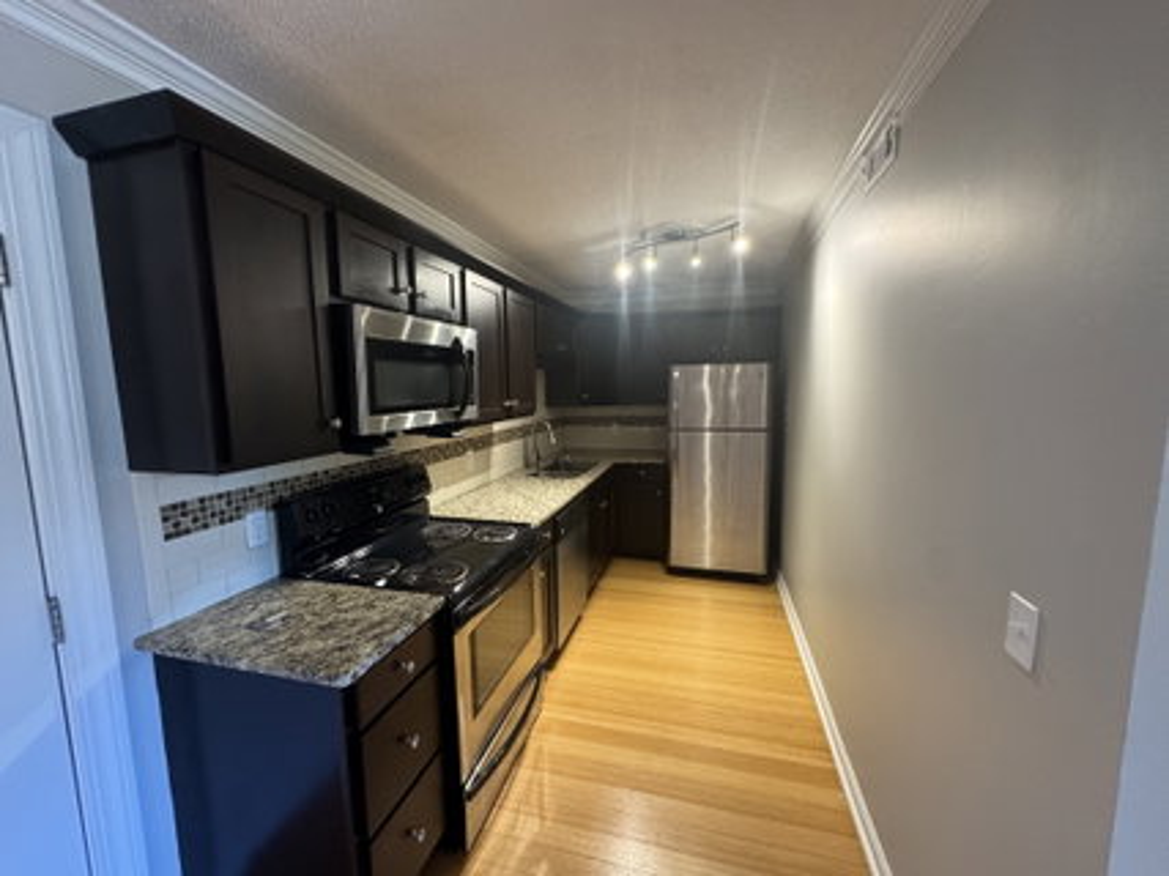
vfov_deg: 85.6
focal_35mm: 14
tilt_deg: -6.6
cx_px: 584
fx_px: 473
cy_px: 438
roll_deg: +1.4
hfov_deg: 102.1
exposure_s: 1/60
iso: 500
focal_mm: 2.22
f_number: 2.2
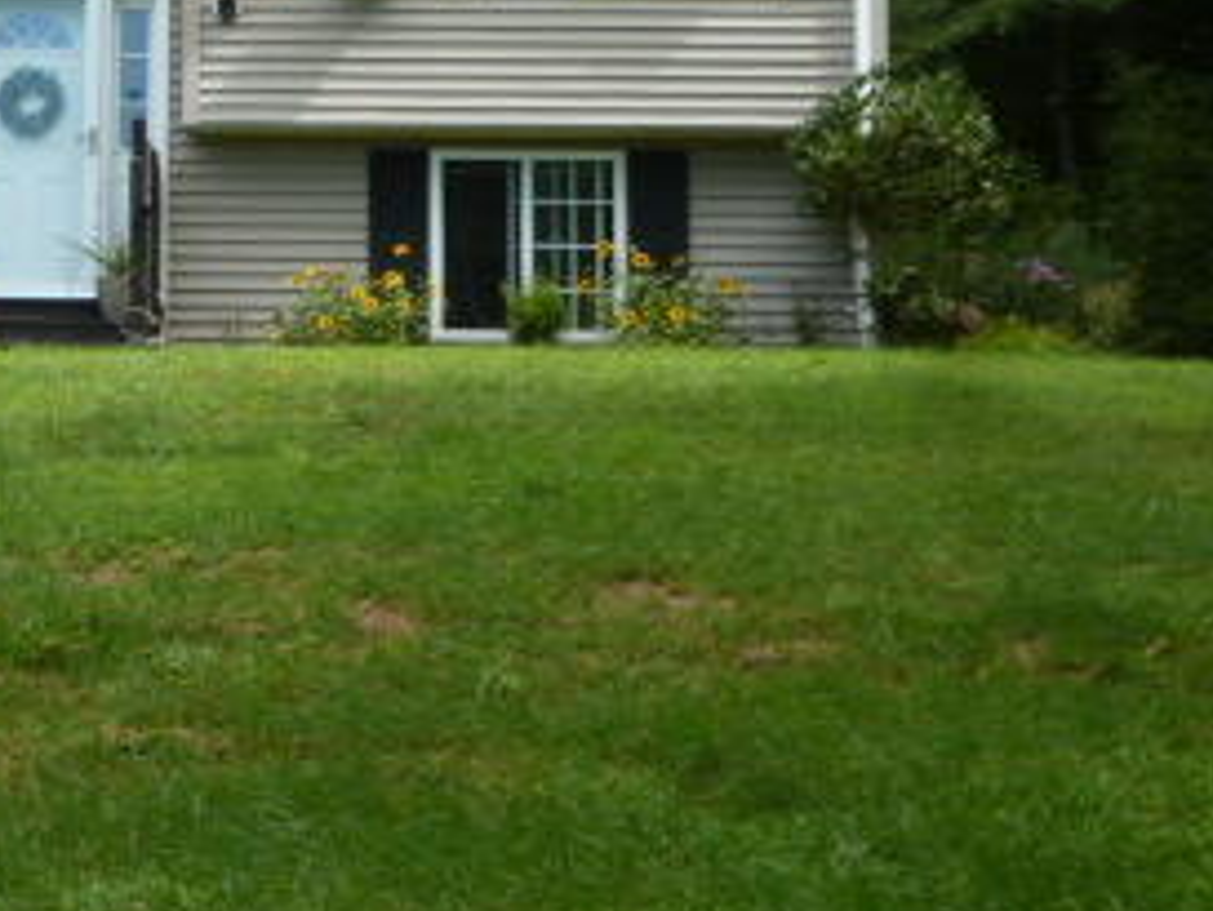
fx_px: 3120
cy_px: 298
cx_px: 80
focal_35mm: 89
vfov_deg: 16.6
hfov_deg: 21.4
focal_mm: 6.8
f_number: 3.8
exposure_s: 1/250
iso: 100
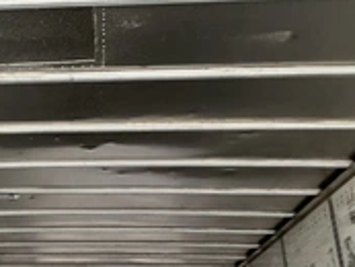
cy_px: 84
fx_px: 688
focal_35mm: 67
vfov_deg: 21.9
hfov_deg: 27.7
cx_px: 21
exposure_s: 1/60
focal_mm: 3
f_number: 1.8
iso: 125
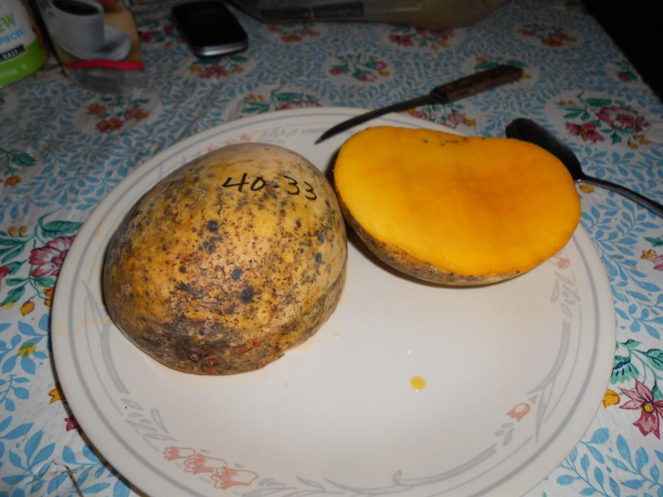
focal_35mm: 26
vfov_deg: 53.1
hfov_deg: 67.3
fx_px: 498
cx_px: 332
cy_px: 248
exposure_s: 1/25
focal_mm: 4.6
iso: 80
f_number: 8
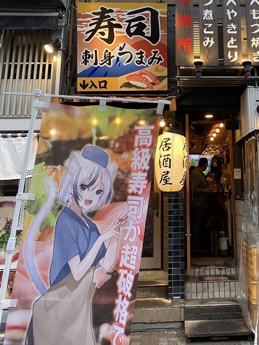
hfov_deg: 35.1
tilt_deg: +16.4
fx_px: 399
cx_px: 195
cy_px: 87
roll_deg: +1.1
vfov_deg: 45.2
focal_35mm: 40
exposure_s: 1/100
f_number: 1.8
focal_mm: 4.25
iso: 64
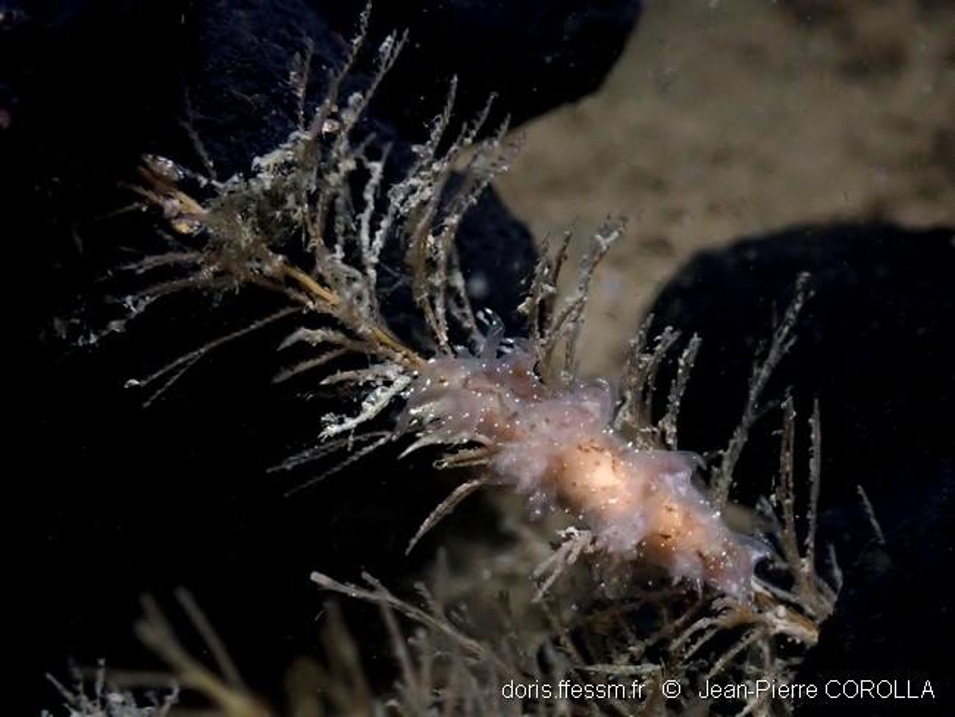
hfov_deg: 51.3
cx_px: 478
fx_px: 994
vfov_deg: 39.7
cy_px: 358
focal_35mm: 36
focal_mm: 6.37
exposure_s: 1/100
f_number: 10
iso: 400
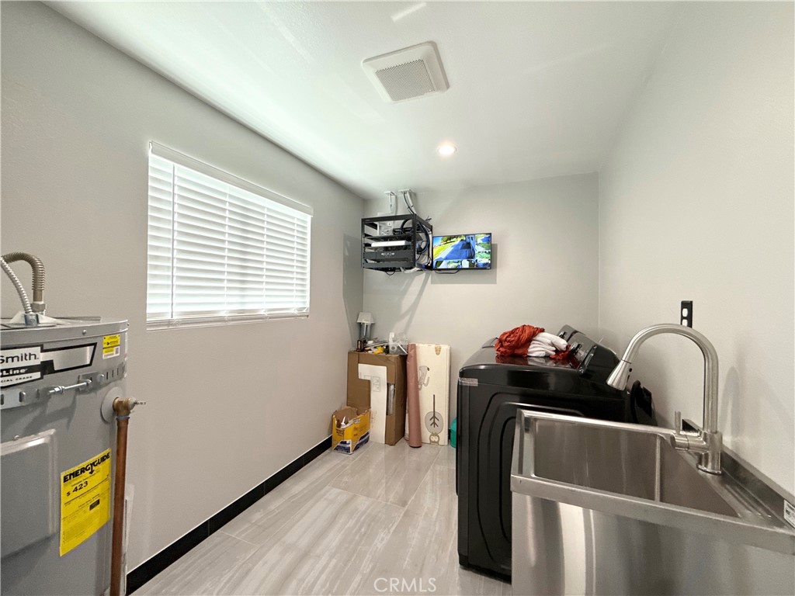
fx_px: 322
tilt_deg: +0.7
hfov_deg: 102.1
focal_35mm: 14
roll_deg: +0.2
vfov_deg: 85.7
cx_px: 398
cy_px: 298
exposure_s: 1/120
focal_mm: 2.22
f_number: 2.2
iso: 200
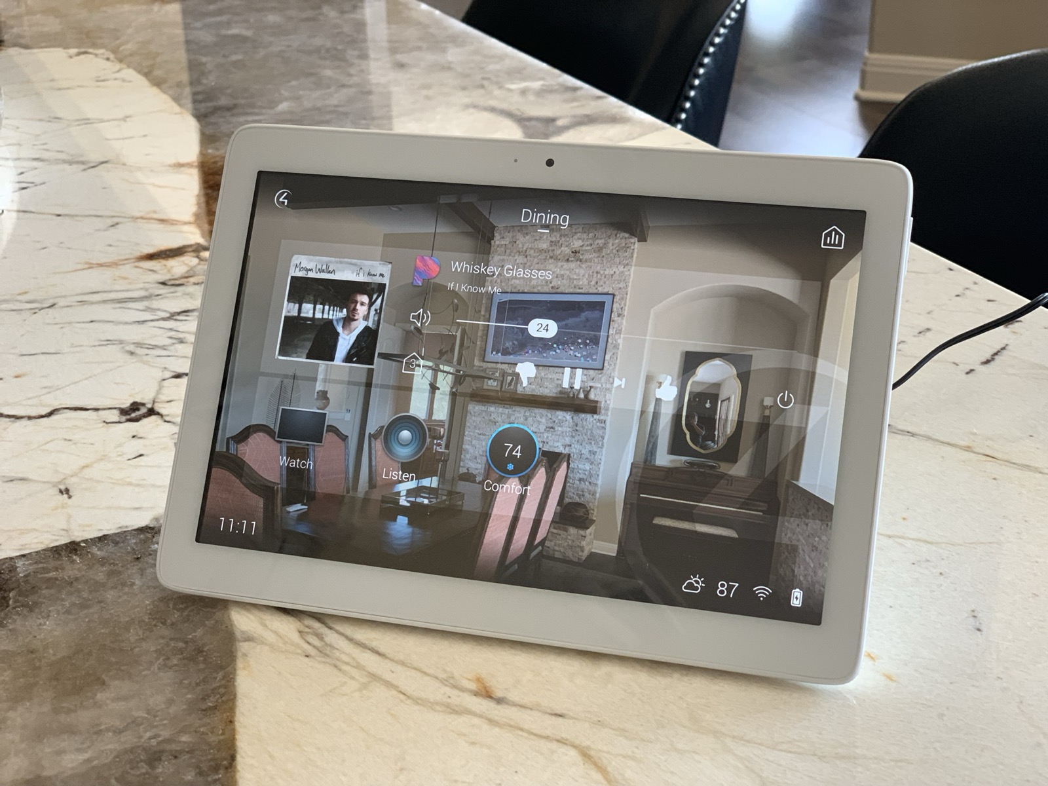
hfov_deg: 36.8
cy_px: 393
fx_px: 1574
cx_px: 524
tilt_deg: -25.5
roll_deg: +1.6
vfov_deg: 28.0
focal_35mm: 52
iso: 125
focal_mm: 6
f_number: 2.4
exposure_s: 1/75
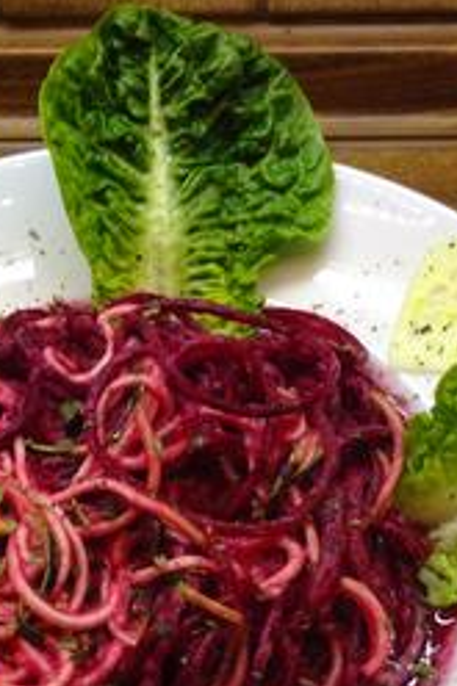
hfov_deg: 18.6
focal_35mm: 73
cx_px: 158
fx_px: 1392
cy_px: 537
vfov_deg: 27.2
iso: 64
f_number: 2.4
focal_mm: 4.12
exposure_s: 1/40
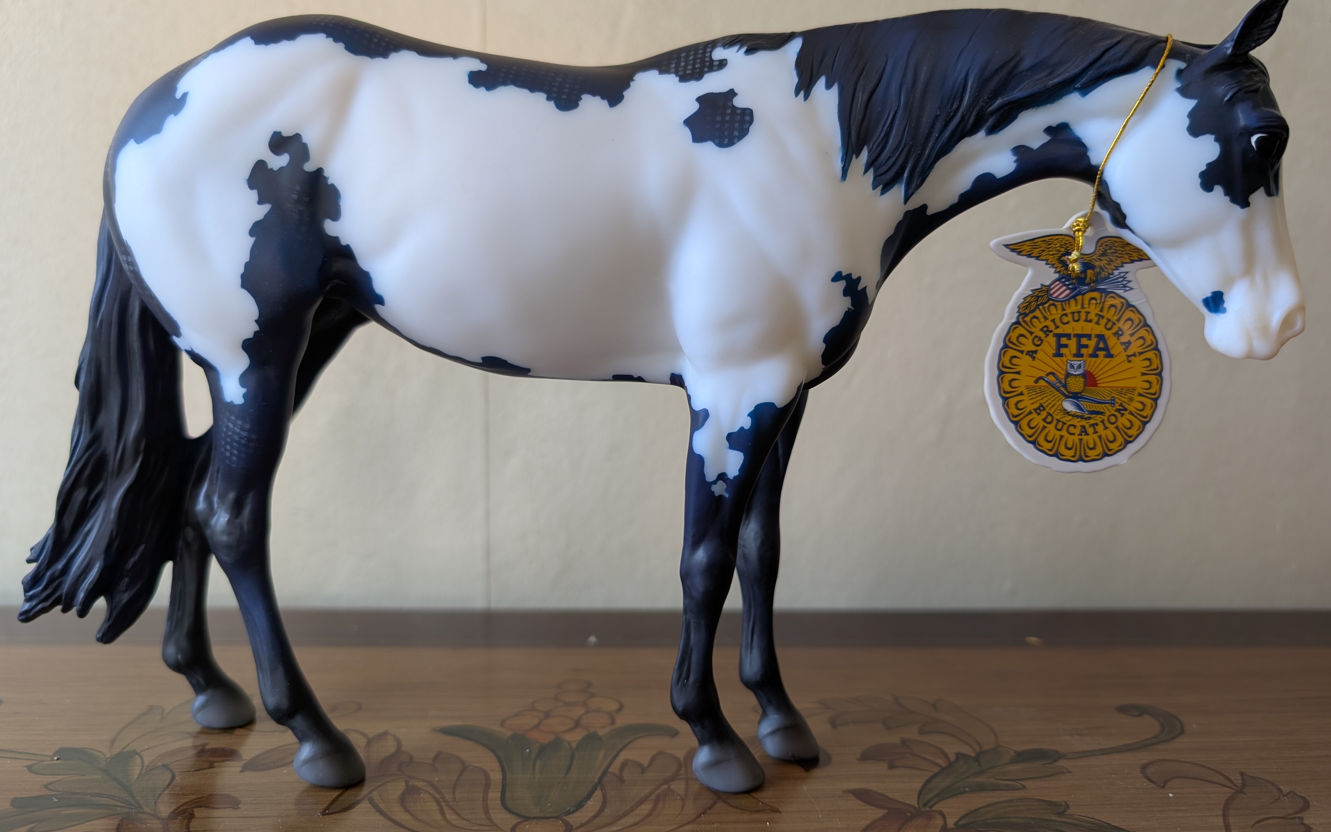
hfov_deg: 70.4
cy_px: 363
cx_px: 664
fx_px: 943
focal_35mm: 26
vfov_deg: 47.5
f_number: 1.68
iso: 31
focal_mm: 6.9
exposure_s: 1/23.8
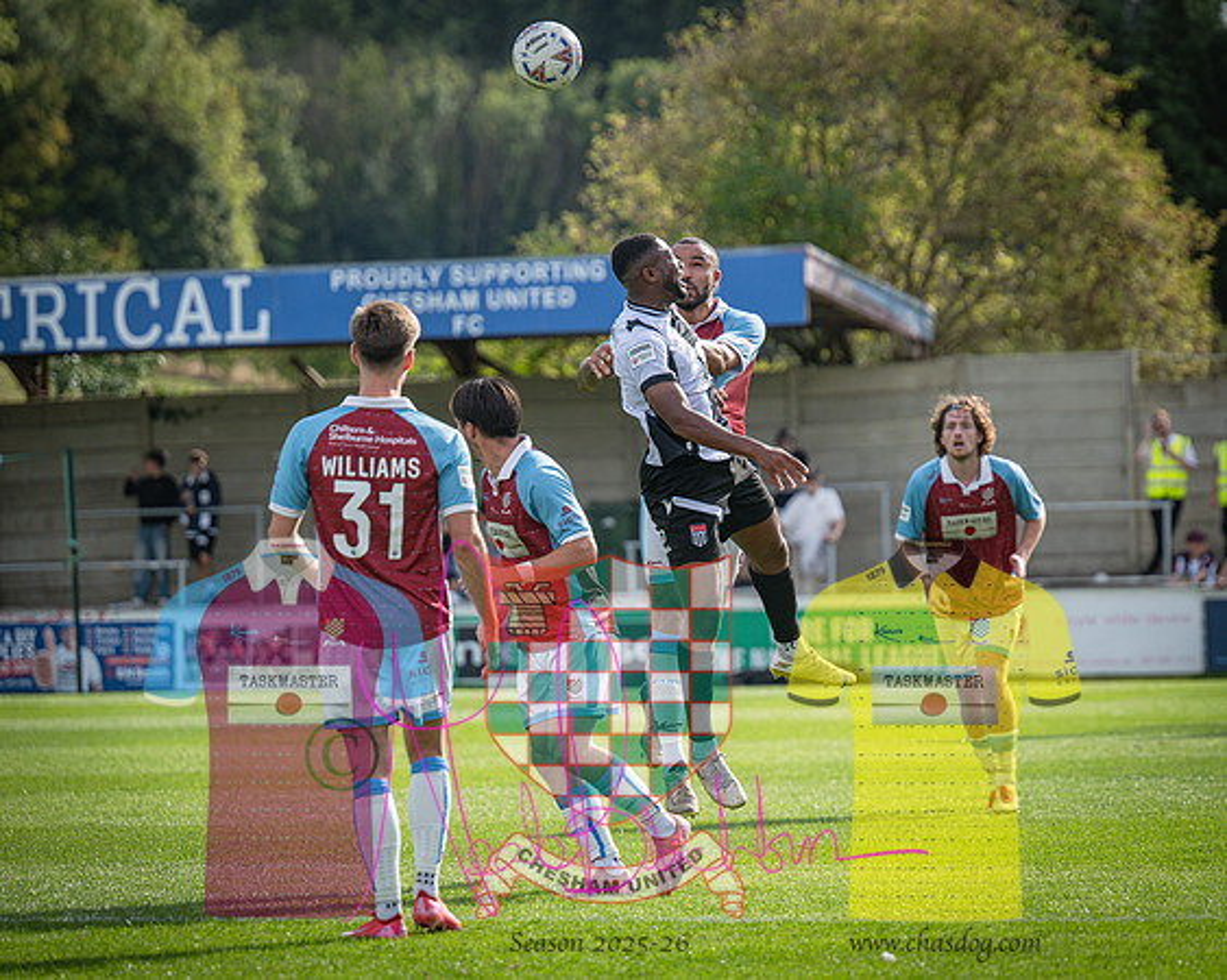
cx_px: 755
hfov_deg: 8.4
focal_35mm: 229
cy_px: 522
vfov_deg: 6.8
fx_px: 8310
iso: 200
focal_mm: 190
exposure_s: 1/1250
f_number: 4
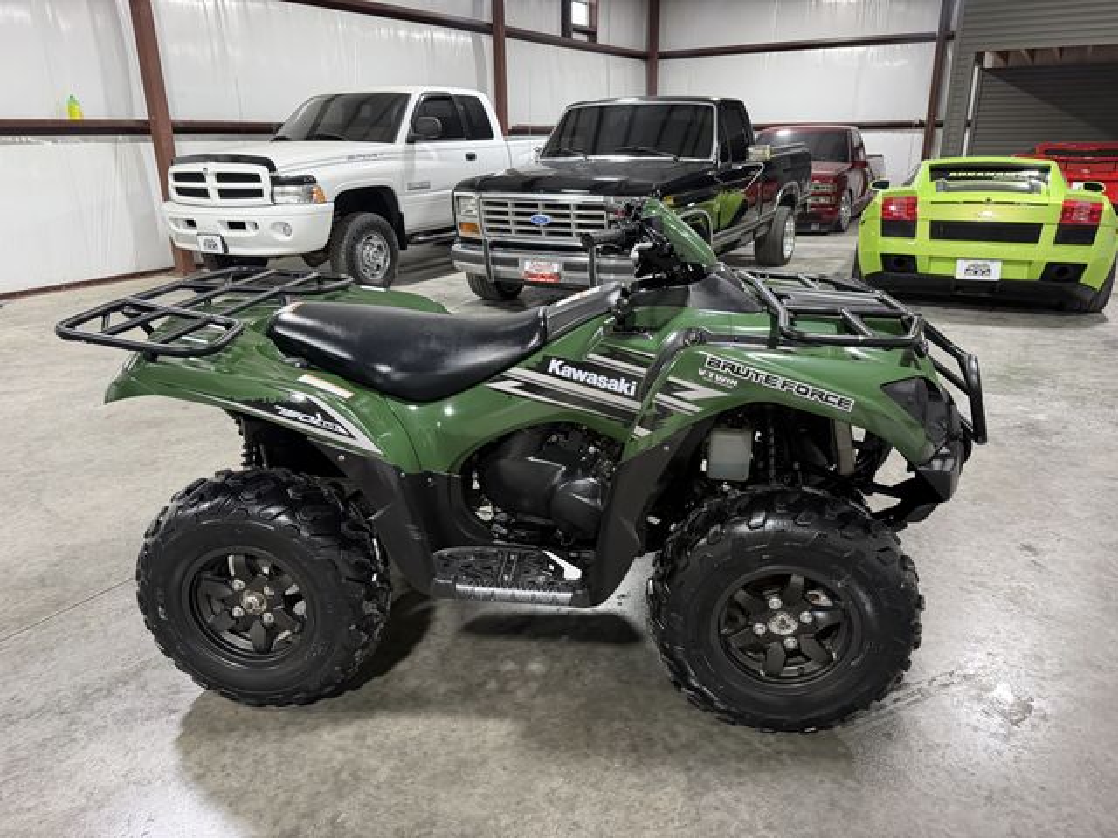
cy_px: 419
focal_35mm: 24
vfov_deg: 56.8
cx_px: 559
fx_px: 775
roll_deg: +2.0
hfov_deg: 71.6
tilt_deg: -18.5
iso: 400
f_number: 1.78
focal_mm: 6.76
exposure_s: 1/60
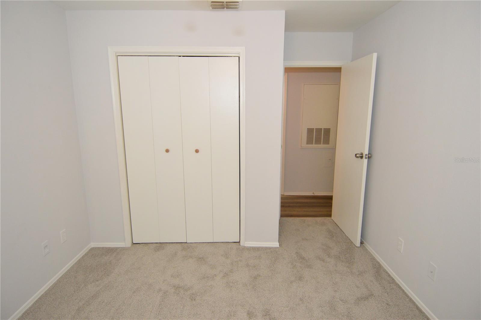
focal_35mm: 18
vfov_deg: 67.3
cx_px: 240
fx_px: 240
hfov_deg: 90.1
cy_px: 160
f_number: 4
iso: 720
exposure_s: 1/60
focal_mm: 12
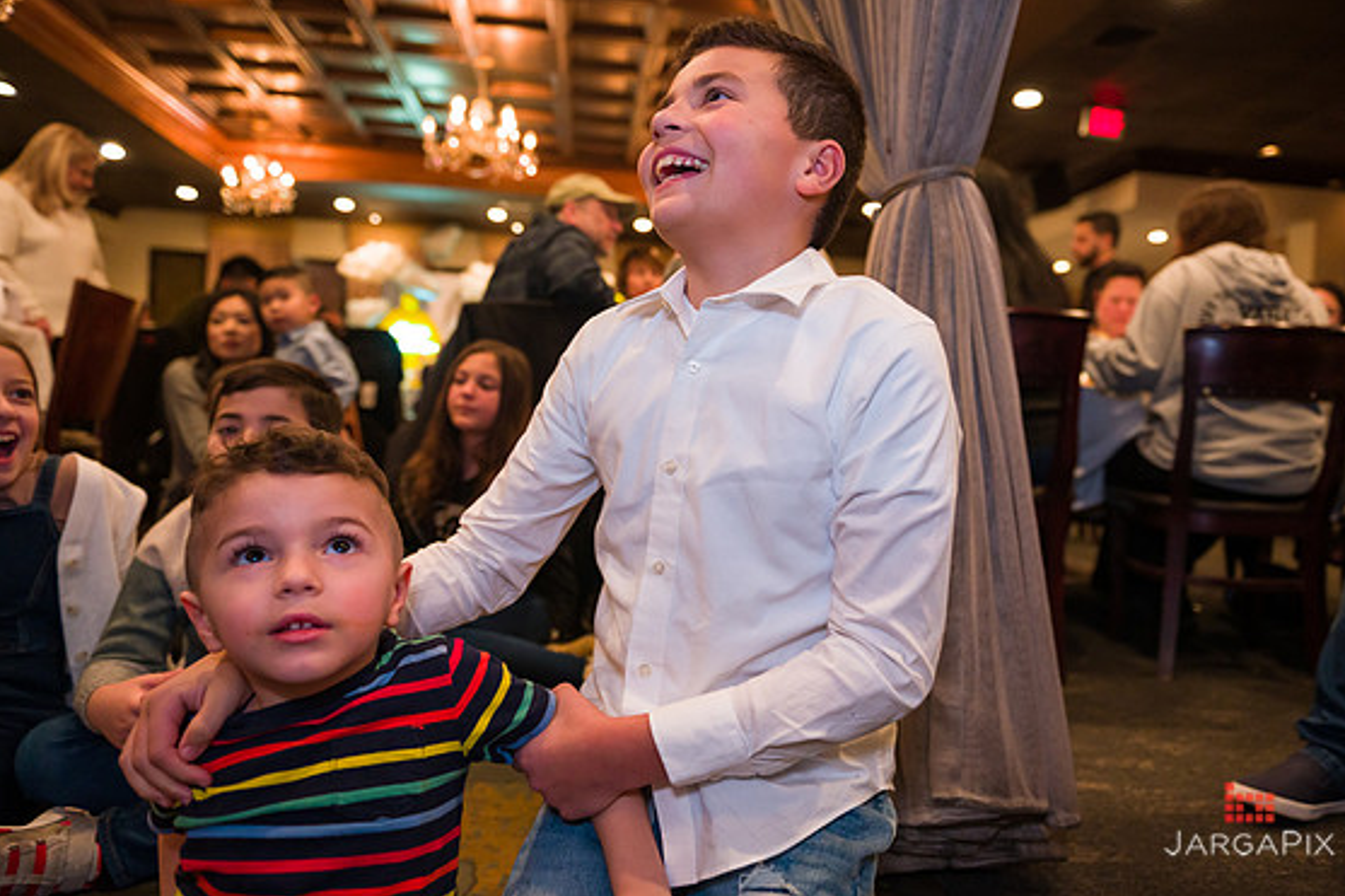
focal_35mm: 25
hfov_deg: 71.5
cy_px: 442
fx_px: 934
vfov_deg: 51.3
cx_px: 695
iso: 1600
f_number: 3.2
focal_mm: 24
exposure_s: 1/160
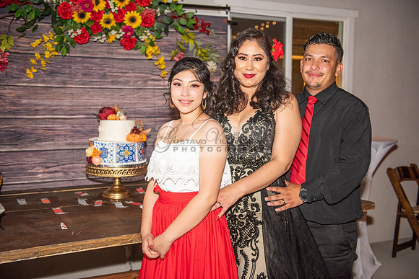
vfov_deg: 30.5
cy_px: 140
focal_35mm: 44
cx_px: 210
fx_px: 512
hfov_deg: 44.5
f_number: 3.2
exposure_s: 1/200
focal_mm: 44
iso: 800
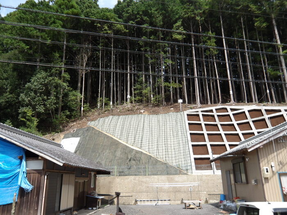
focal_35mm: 27
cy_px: 108
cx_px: 144
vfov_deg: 51.4
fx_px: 224
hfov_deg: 65.3
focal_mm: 4.9
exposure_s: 1/769
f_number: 3
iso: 100
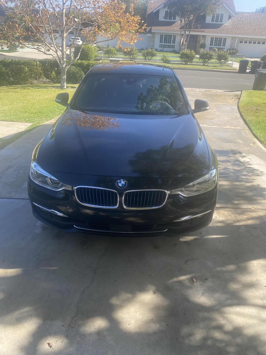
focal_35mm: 26
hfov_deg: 53.1
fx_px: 266
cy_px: 178
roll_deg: -1.7
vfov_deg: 67.3
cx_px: 133
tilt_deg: -27.9
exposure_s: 1/585
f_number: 1.8
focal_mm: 4.25
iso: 32
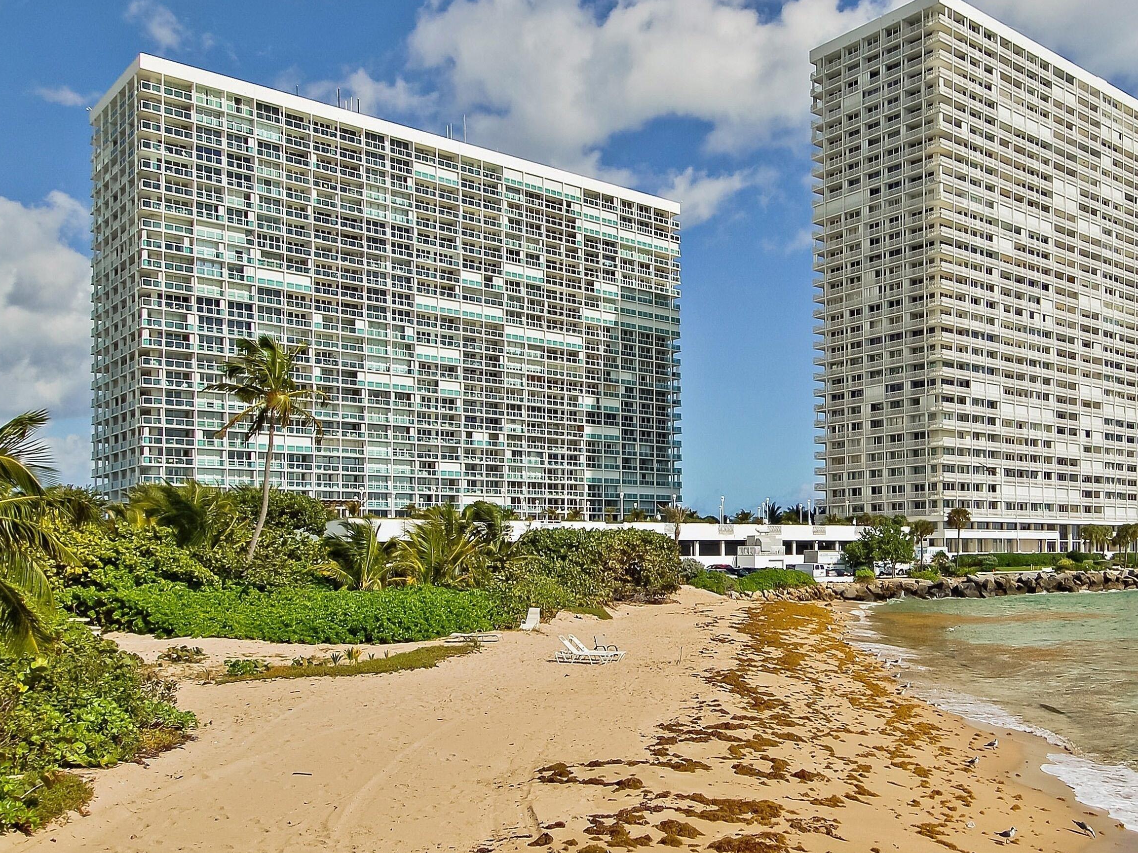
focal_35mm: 30
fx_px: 986
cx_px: 726
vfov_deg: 46.8
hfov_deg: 59.0
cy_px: 412
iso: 200
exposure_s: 1/1000
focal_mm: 16
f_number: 8
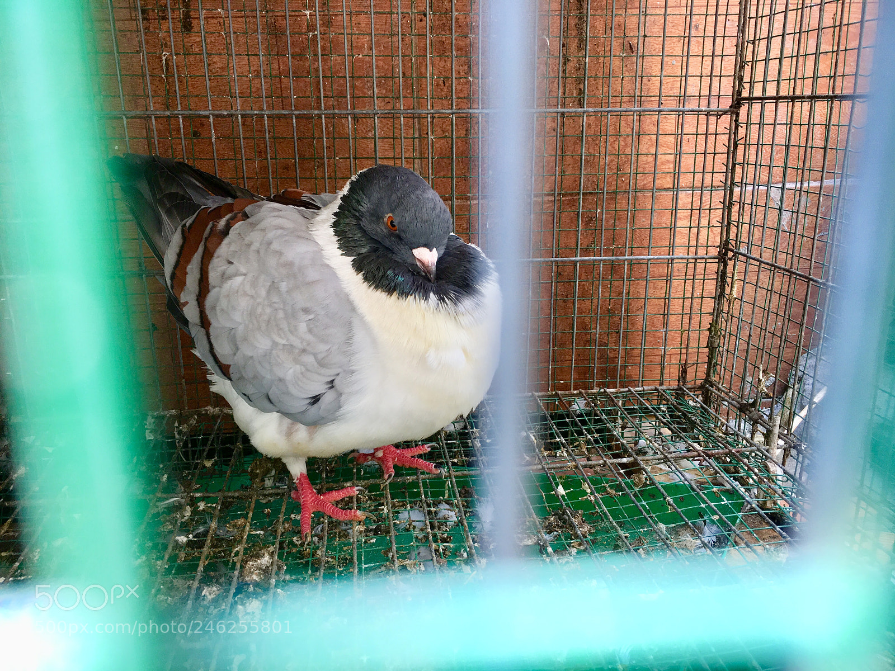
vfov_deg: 48.2
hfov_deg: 61.7
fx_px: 750
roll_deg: +2.1
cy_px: 336
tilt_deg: -18.2
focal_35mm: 29
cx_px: 448
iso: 40
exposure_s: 1/100
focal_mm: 4.15
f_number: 2.2
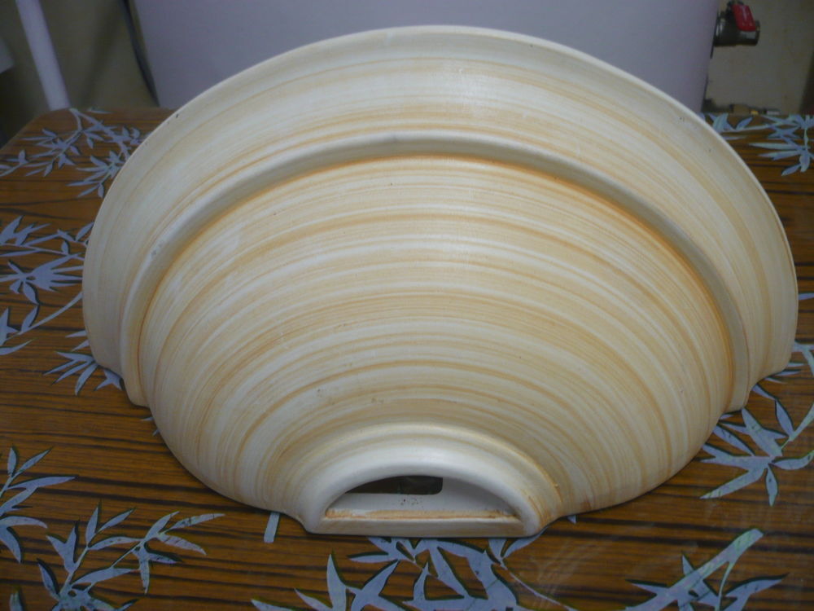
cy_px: 306
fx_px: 823
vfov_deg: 40.7
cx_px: 407
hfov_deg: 52.6
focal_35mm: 35
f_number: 2.8
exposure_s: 1/30
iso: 160
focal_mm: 5.8
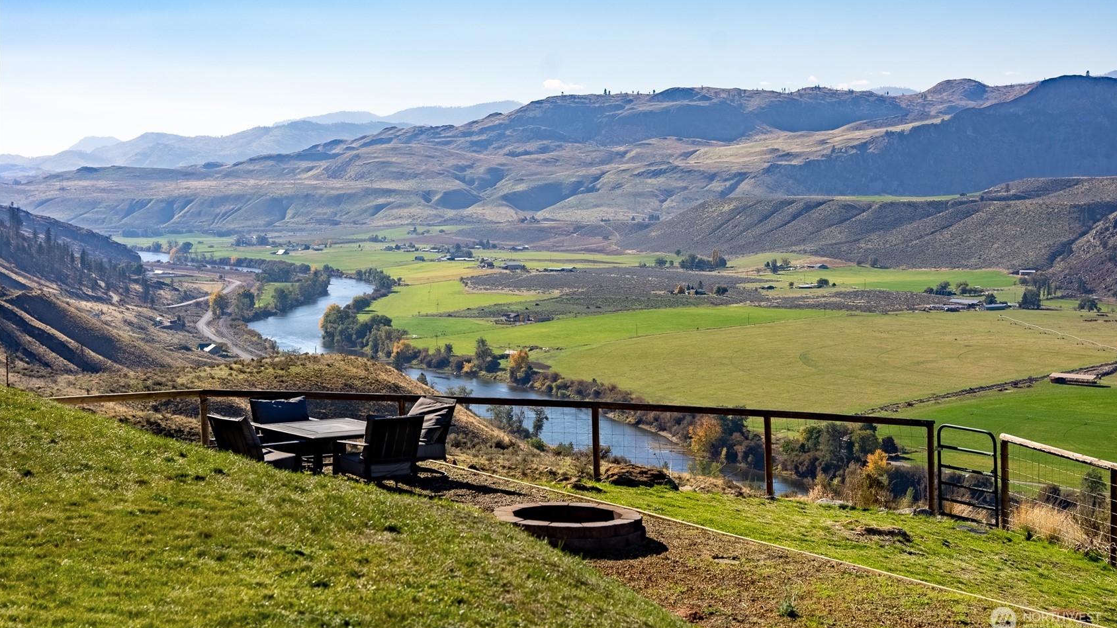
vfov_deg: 19.9
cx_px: 559
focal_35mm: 61
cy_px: 277
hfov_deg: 34.6
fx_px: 1792
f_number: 5.6
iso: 100
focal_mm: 57.5
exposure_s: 1/4000
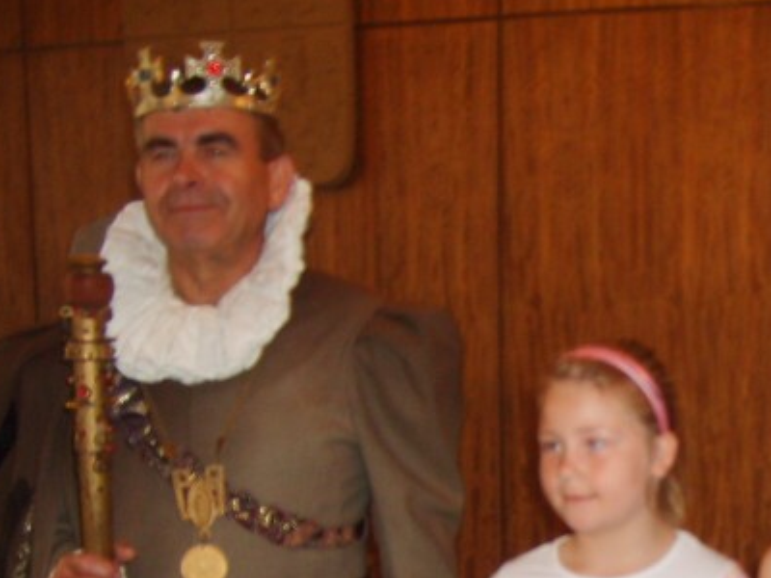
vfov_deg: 20.4
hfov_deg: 26.5
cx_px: 744
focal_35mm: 70
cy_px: 574
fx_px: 1559
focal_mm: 5.8
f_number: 2.8
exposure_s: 1/45
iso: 100
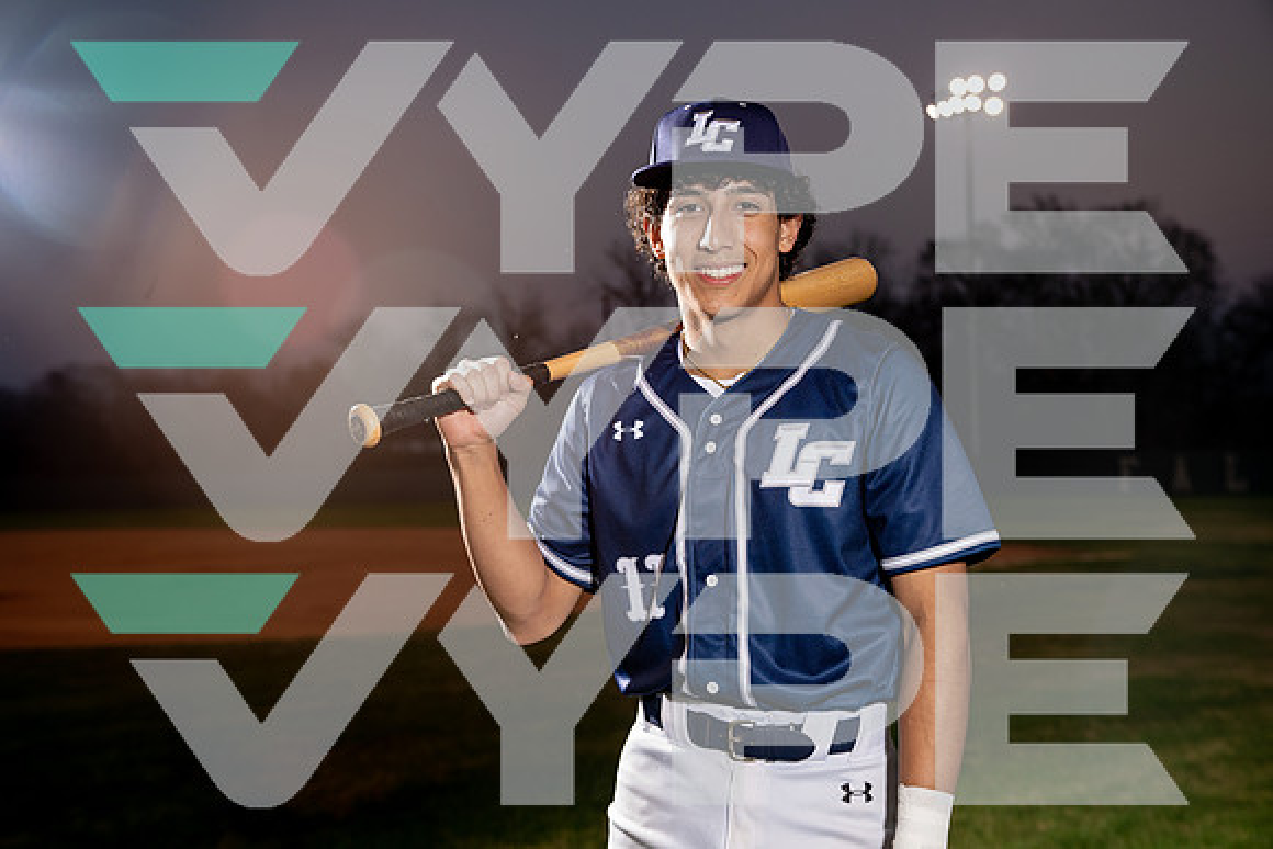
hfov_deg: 42.7
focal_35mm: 46
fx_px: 1627
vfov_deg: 29.3
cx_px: 636
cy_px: 424
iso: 400
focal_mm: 46
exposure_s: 1/250
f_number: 4
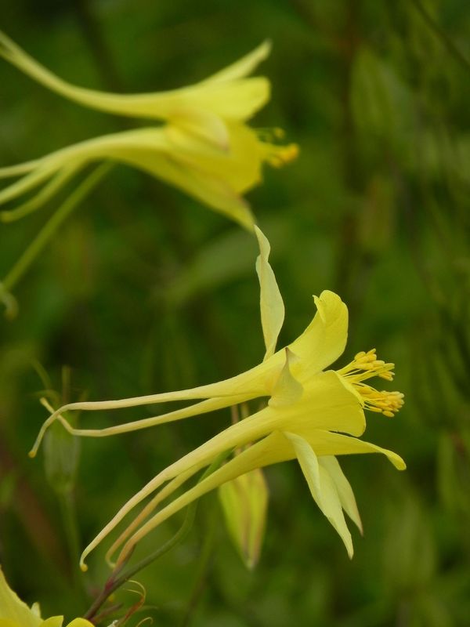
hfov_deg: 3.1
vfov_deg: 4.1
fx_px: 8708
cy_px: 314
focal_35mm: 481
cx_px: 235
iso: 160
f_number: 5
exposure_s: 1/1000
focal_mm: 85.6
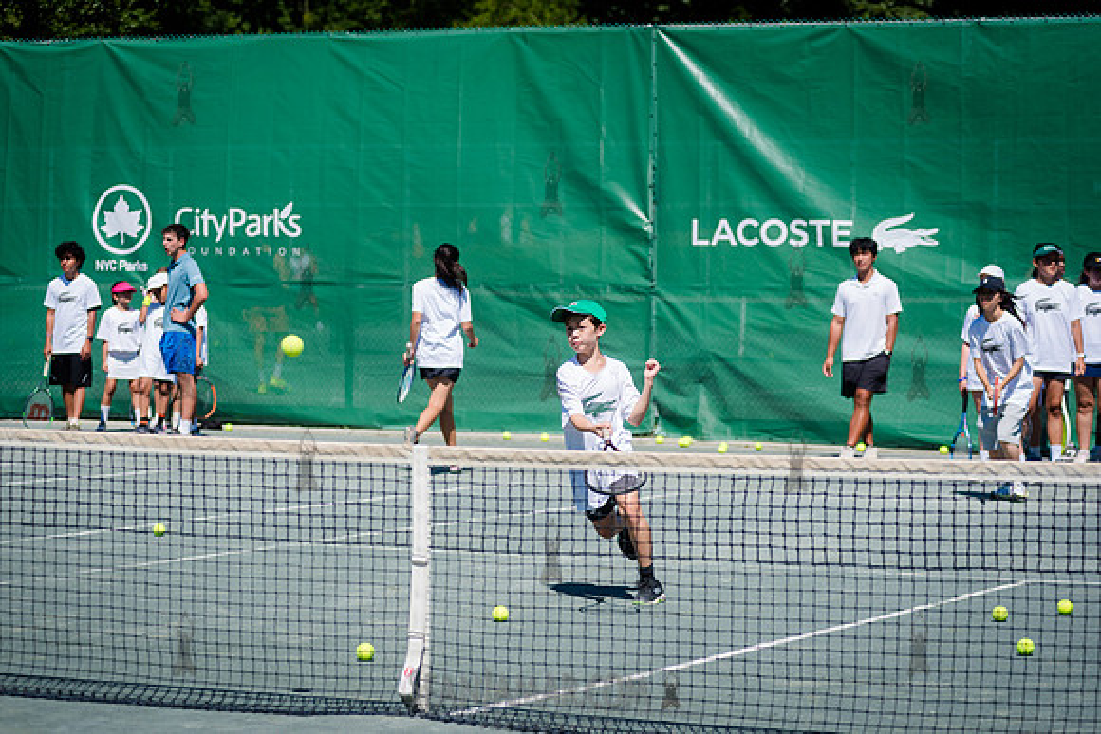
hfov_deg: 18.3
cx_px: 550
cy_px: 367
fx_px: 3426
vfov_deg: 12.2
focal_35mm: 112
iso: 200
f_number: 4
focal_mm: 112
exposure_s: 1/2500
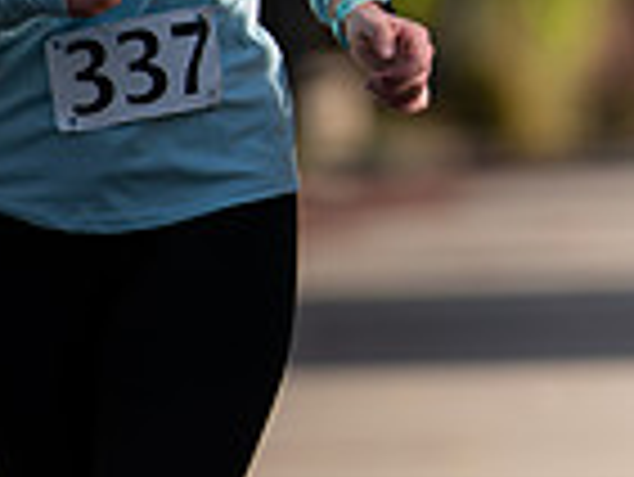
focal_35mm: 1183
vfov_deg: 1.3
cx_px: 1281
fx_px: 21685
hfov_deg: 1.7
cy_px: -191
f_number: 4.5
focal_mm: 300
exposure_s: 1/800
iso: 200
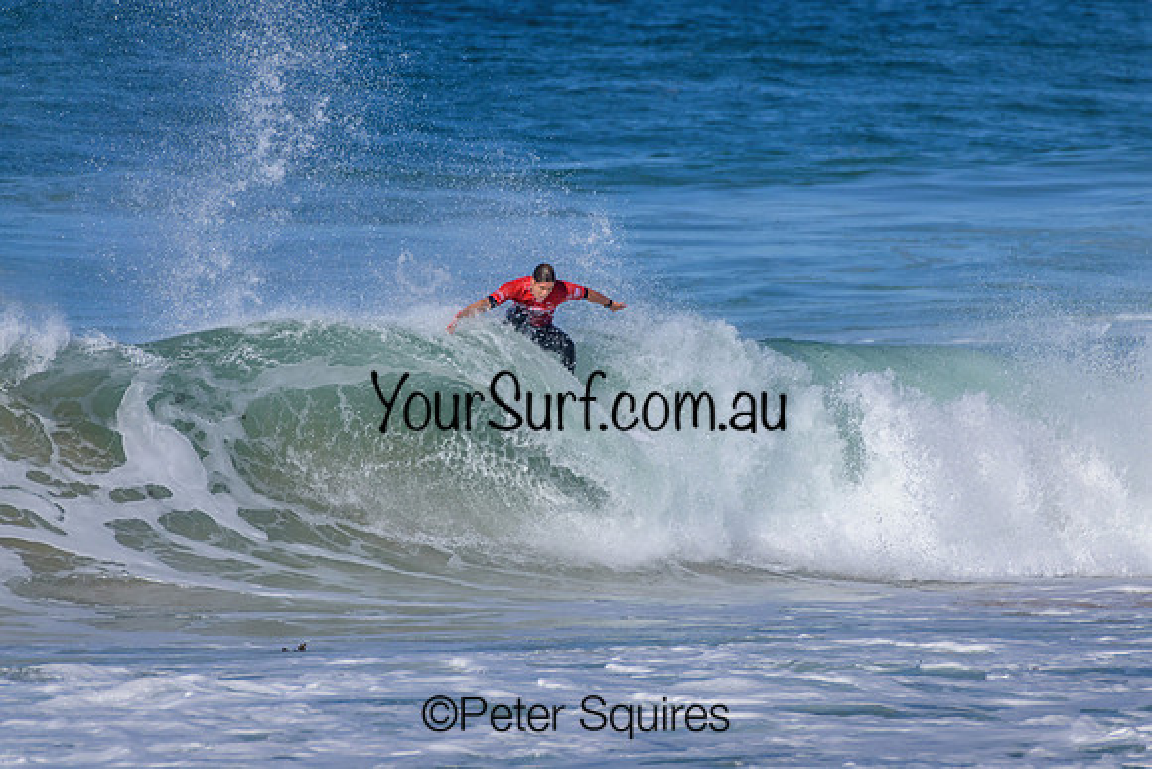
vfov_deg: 1.4
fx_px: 32006
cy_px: 384
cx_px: 576
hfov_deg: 2.1
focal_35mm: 1000
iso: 900
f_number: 11
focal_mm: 1000
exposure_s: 1/3200
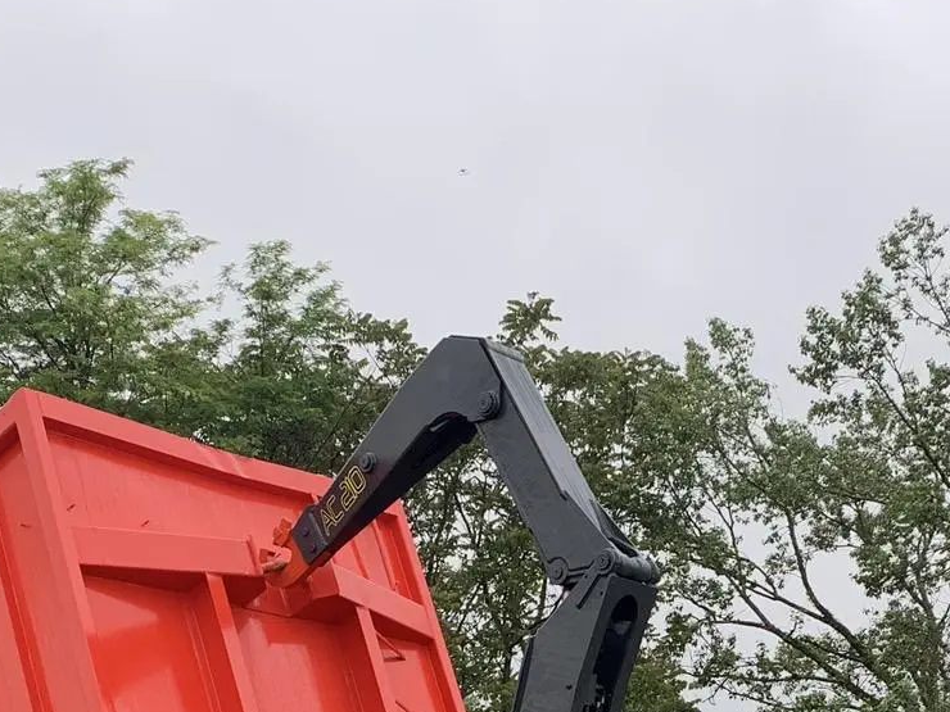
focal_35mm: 72
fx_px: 1976
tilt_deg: +3.1
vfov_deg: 19.0
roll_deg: +1.0
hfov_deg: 26.8
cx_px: 662
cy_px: 906
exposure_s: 1/273
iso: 25
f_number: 1.8
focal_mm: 4.25
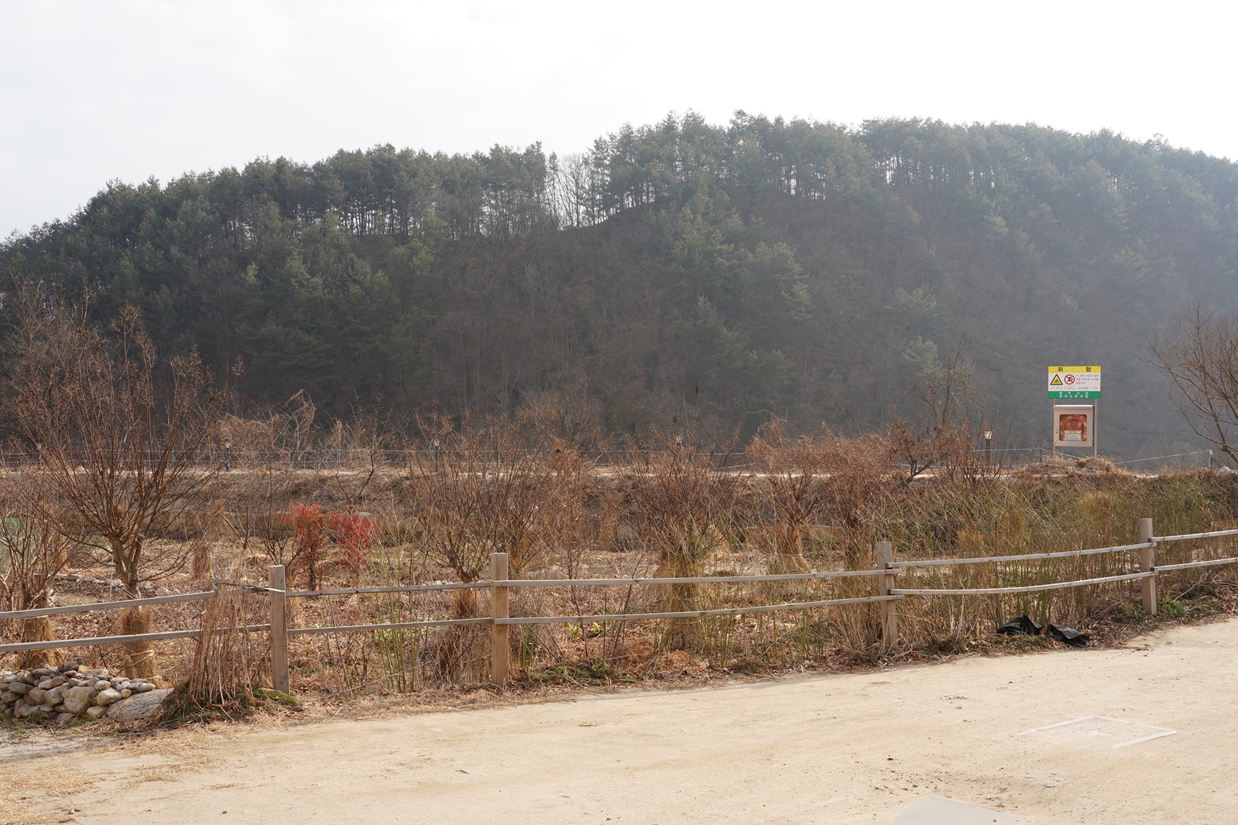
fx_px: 1307
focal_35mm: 38
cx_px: 619
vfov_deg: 35.1
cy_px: 412
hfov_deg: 50.7
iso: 200
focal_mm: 38
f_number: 14
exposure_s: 1/100
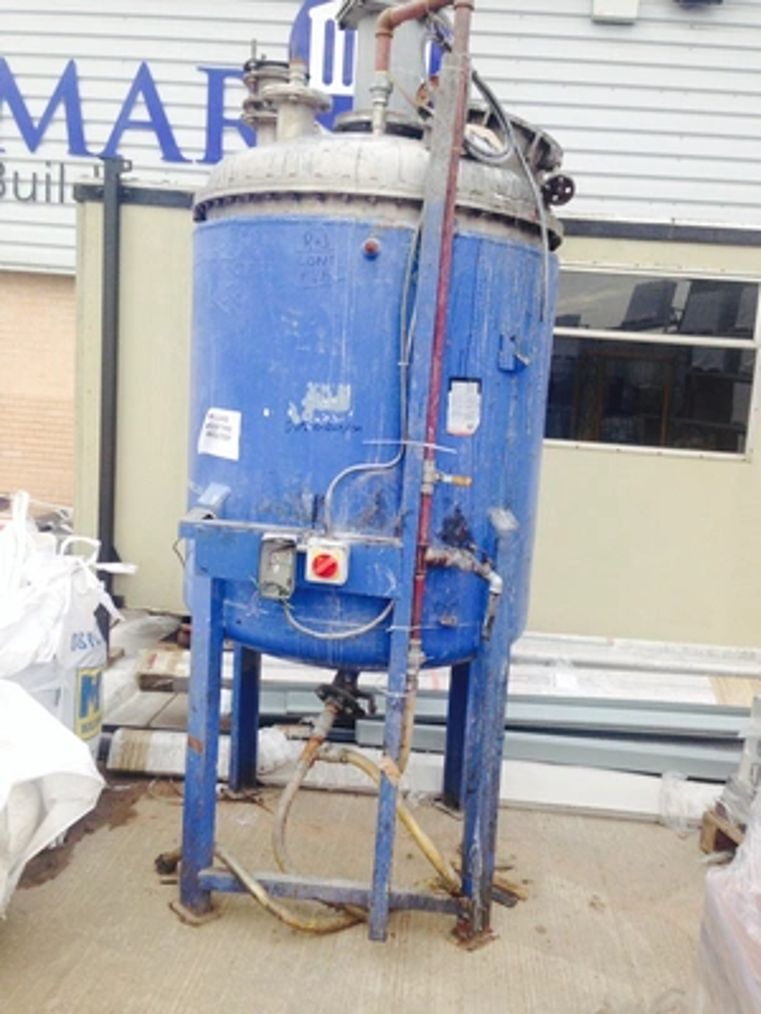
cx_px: 380
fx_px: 967
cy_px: 507
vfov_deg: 55.4
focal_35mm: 33
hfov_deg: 42.9
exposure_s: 1/272
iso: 50
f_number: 2.4
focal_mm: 4.12
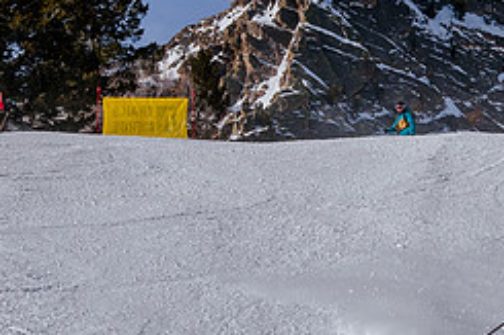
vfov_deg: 6.4
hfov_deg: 9.6
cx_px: 413
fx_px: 3008
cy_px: 80
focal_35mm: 215
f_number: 5.6
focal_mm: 50
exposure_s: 1/3200
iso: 200
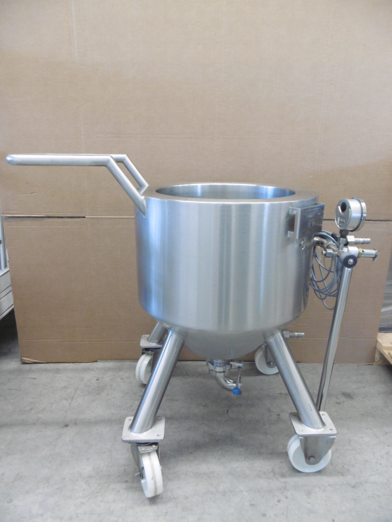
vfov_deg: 71.6
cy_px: 261
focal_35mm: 24
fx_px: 362
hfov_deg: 56.8
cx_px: 196
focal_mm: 4.3
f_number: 3.1
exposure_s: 1/15
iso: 400
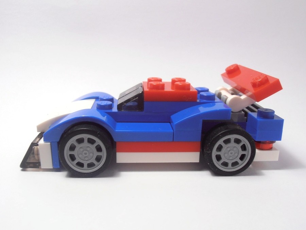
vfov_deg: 38.7
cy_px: 115
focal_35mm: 37
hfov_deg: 50.1
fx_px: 327
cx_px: 153
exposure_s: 1/60
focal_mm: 6.61
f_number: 3.9
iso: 80
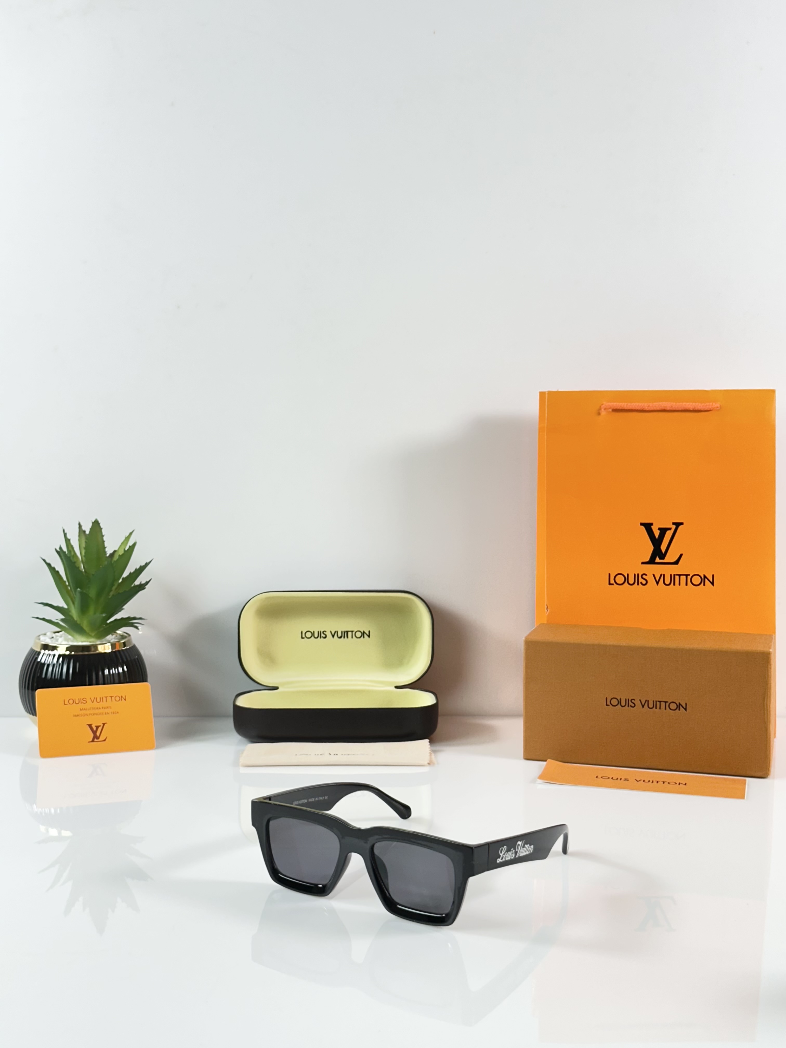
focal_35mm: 48
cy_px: 524
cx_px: 393
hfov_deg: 30.3
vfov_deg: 39.7
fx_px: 1453
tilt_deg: -5.7
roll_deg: -0.1
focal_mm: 6.86
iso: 64
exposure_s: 1/100
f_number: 1.78
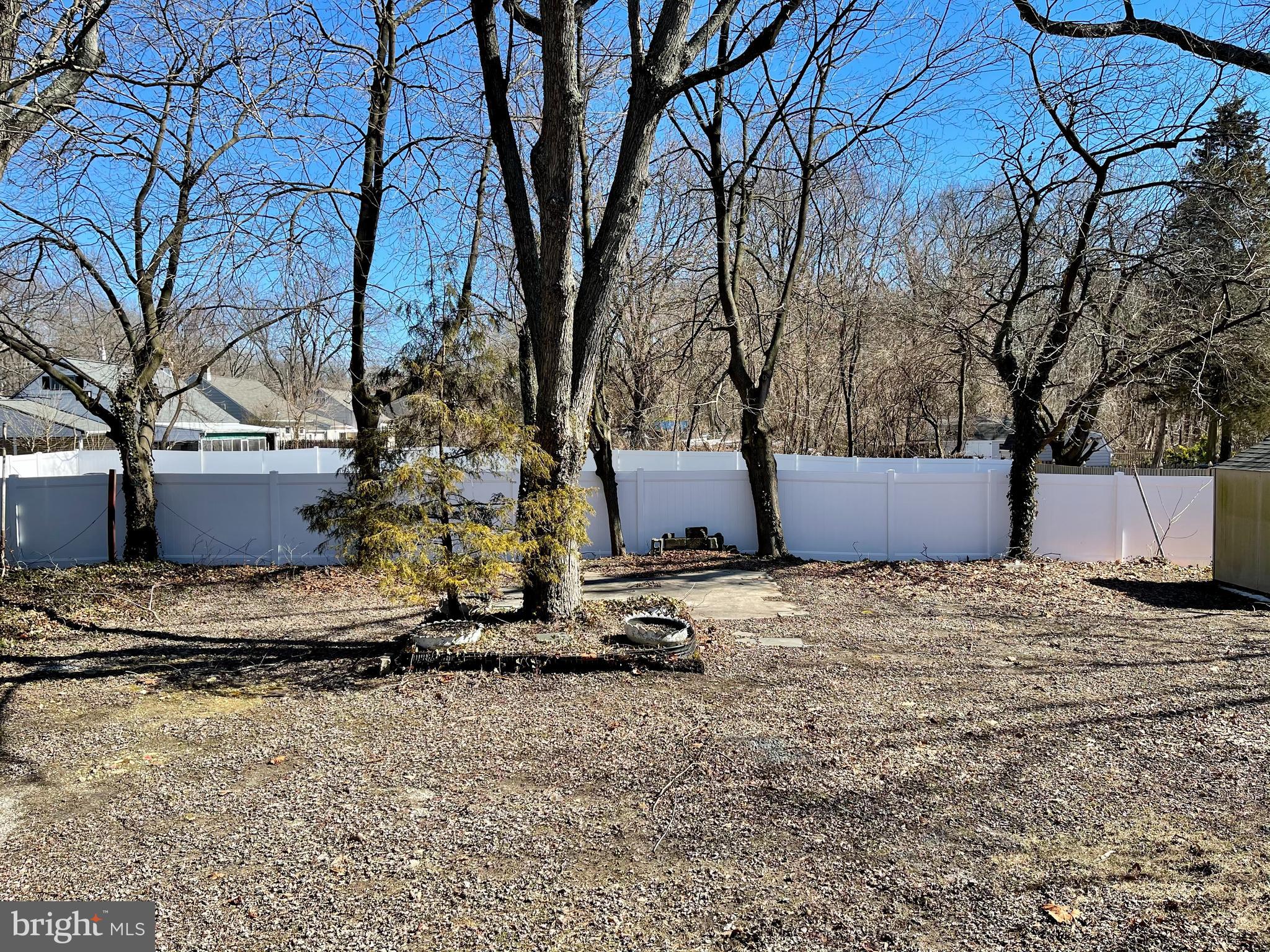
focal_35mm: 26
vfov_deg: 53.1
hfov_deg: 67.3
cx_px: 635
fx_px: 954
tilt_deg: -3.2
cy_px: 476
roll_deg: +0.8
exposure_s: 1/1534
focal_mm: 5.1
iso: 32
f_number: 1.6
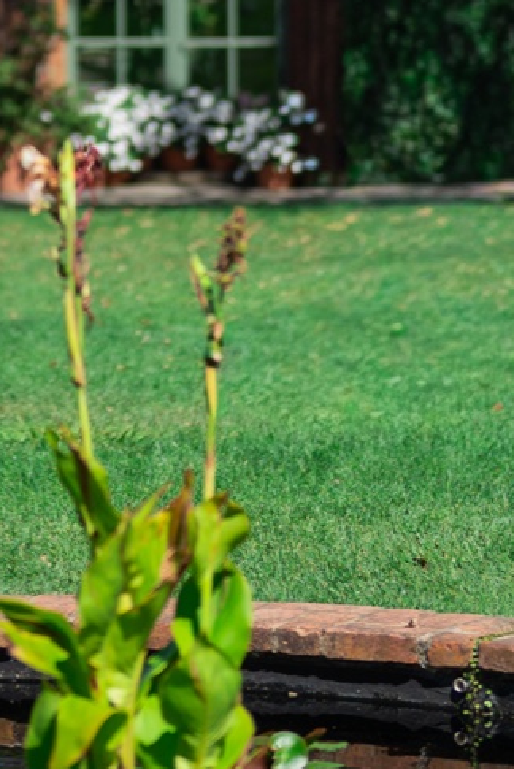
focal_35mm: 206
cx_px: -177
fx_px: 4405
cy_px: -342
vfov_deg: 9.7
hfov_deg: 6.6
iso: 100
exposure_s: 1/1250
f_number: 1.2
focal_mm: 50
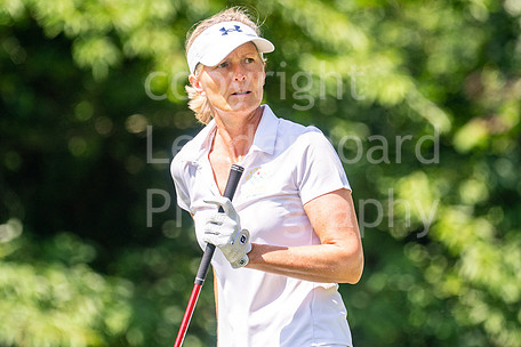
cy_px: 155
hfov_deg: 3.6
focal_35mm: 572
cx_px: 295
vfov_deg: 2.4
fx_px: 8277
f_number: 4.5
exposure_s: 1/1000
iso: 200
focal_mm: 300
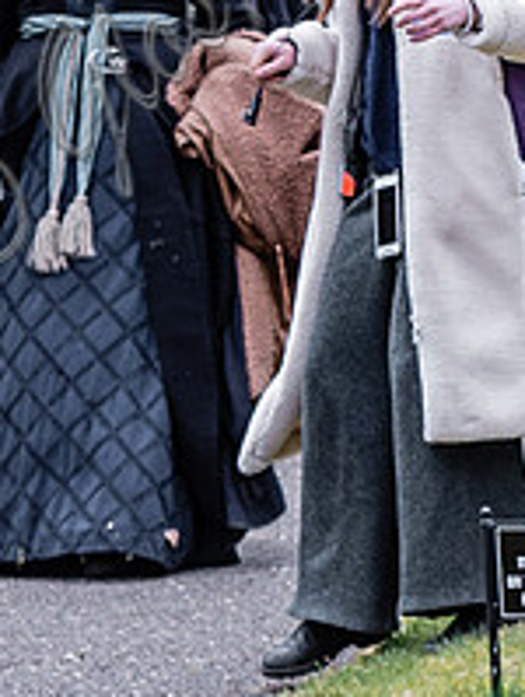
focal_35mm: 667
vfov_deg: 3.0
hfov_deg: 2.2
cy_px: -323
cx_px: 370
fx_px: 13445
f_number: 2.8
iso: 400
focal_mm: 105
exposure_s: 1/1600
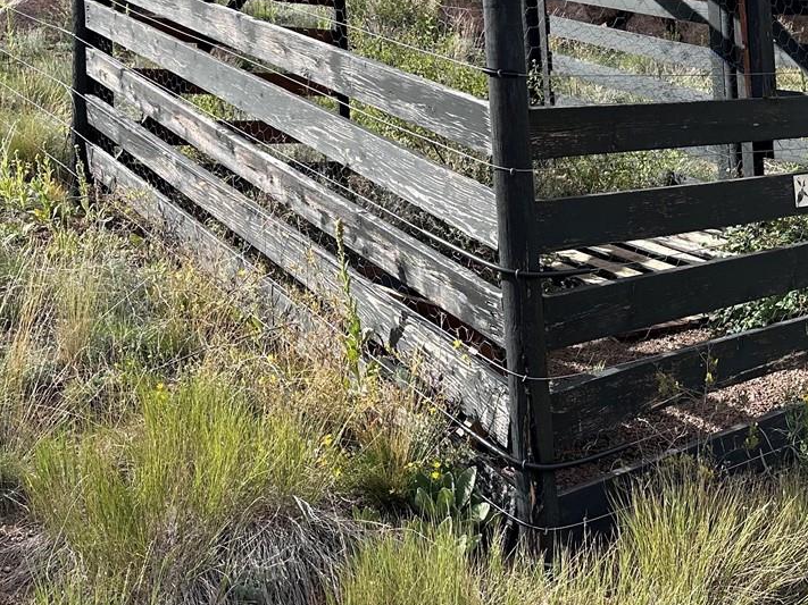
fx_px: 1260
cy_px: 5
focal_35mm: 54
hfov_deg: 35.5
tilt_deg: +5.9
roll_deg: +3.7
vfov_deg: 25.7
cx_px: 344
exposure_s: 1/2967
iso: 80
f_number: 1.78
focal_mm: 6.86
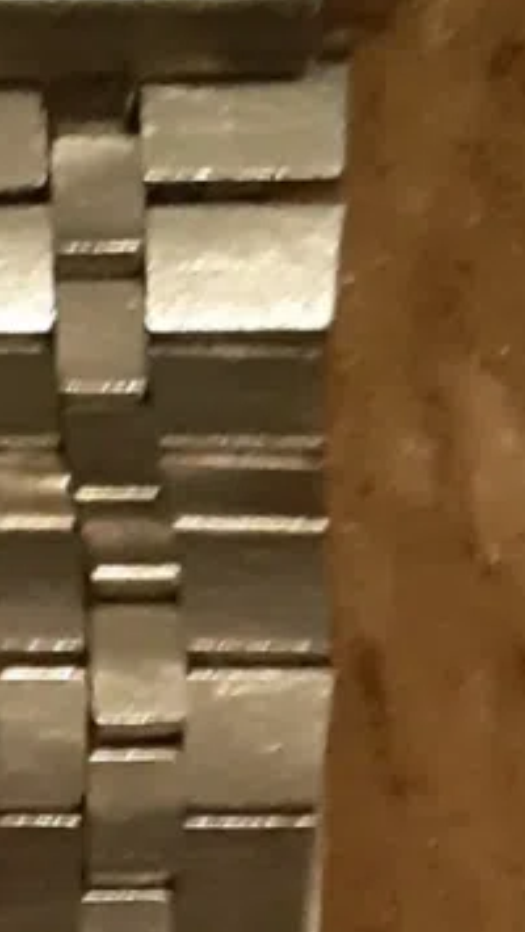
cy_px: 533
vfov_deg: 40.5
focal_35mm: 51
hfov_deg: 21.6
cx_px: -129
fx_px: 1261
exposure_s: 1/17
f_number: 1.7
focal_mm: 3.93
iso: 640
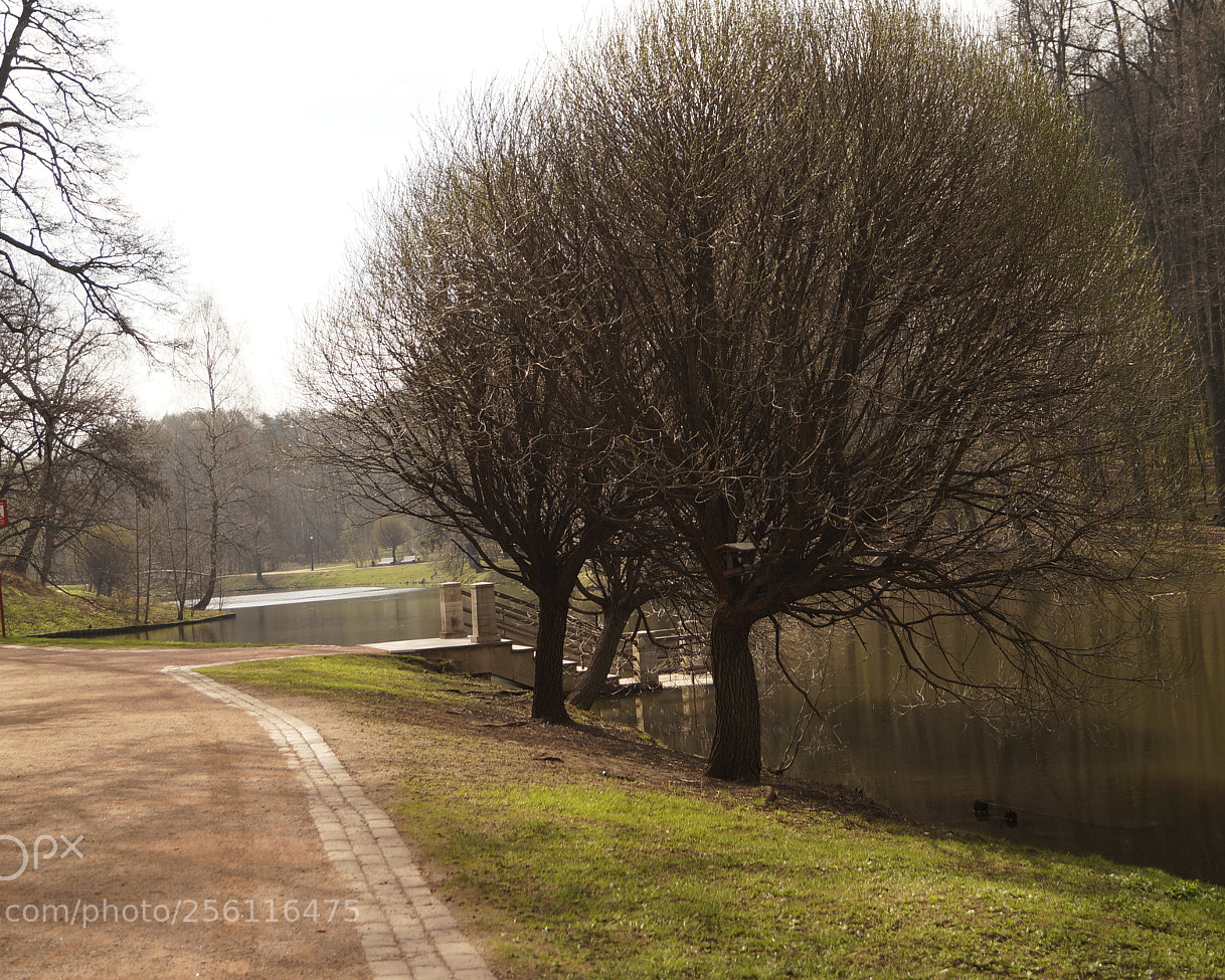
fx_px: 1741
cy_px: 456
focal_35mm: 48
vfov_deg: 31.5
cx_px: 639
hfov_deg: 38.8
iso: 100
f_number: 4
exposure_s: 1/800
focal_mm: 26
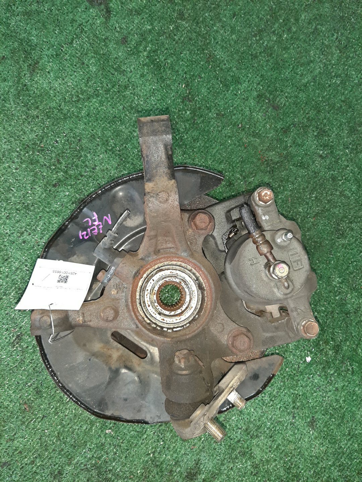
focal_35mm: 26
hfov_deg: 53.1
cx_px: 181
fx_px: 363
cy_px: 241
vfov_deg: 67.3
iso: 230
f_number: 1.7
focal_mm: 3.93
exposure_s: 1/50
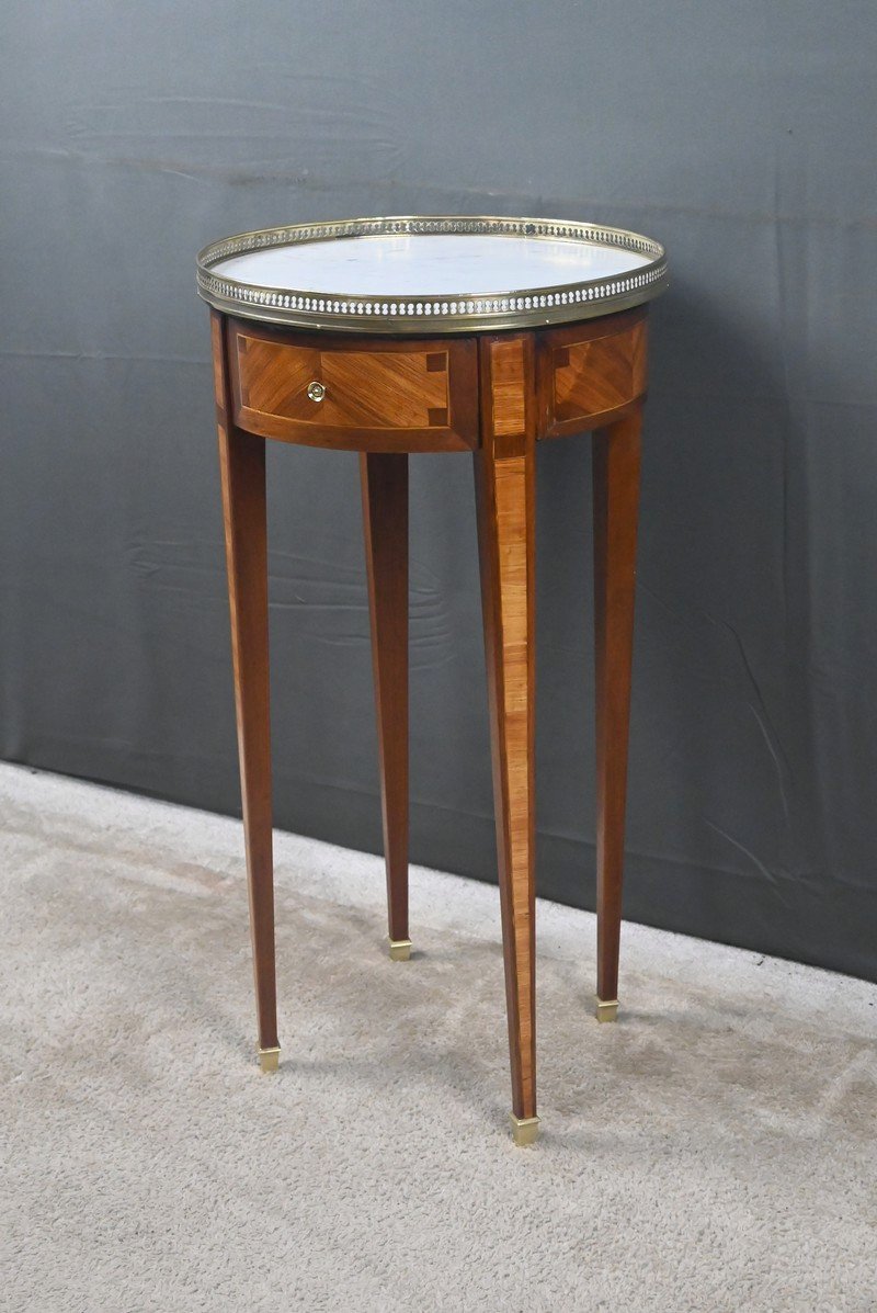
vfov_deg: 47.4
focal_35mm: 41
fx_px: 1495
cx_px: 438
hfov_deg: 32.7
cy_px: 656
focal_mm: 41
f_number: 5.6
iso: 5000
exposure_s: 1/125
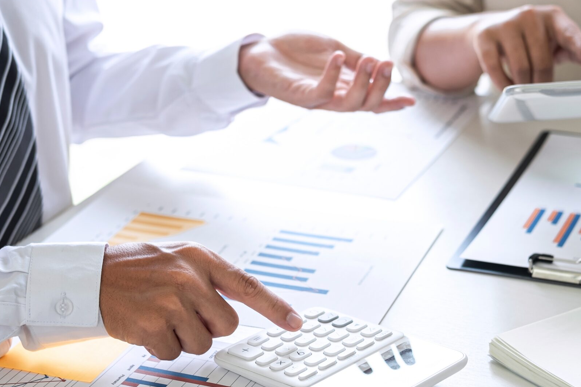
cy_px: 213
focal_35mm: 85
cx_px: 387
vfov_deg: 16.1
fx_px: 1372
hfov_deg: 23.8
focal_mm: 35
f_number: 2.8
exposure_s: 1/160
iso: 200
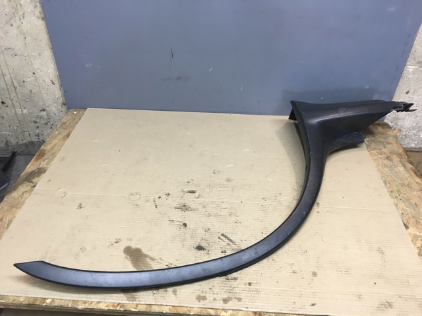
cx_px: 211
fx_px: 353
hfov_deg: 61.7
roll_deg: -0.9
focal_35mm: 29
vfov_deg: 48.2
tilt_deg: -35.9
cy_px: 158
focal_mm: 4.15
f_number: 2.2
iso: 64
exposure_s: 1/33
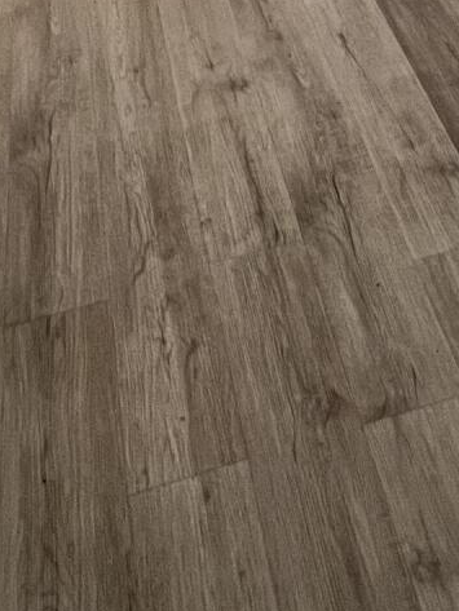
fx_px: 972
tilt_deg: -5.8
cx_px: 301
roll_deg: +2.0
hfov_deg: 26.4
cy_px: -541
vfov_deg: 20.7
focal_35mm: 55
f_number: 1.8
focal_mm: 1.57
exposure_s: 1/60
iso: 160
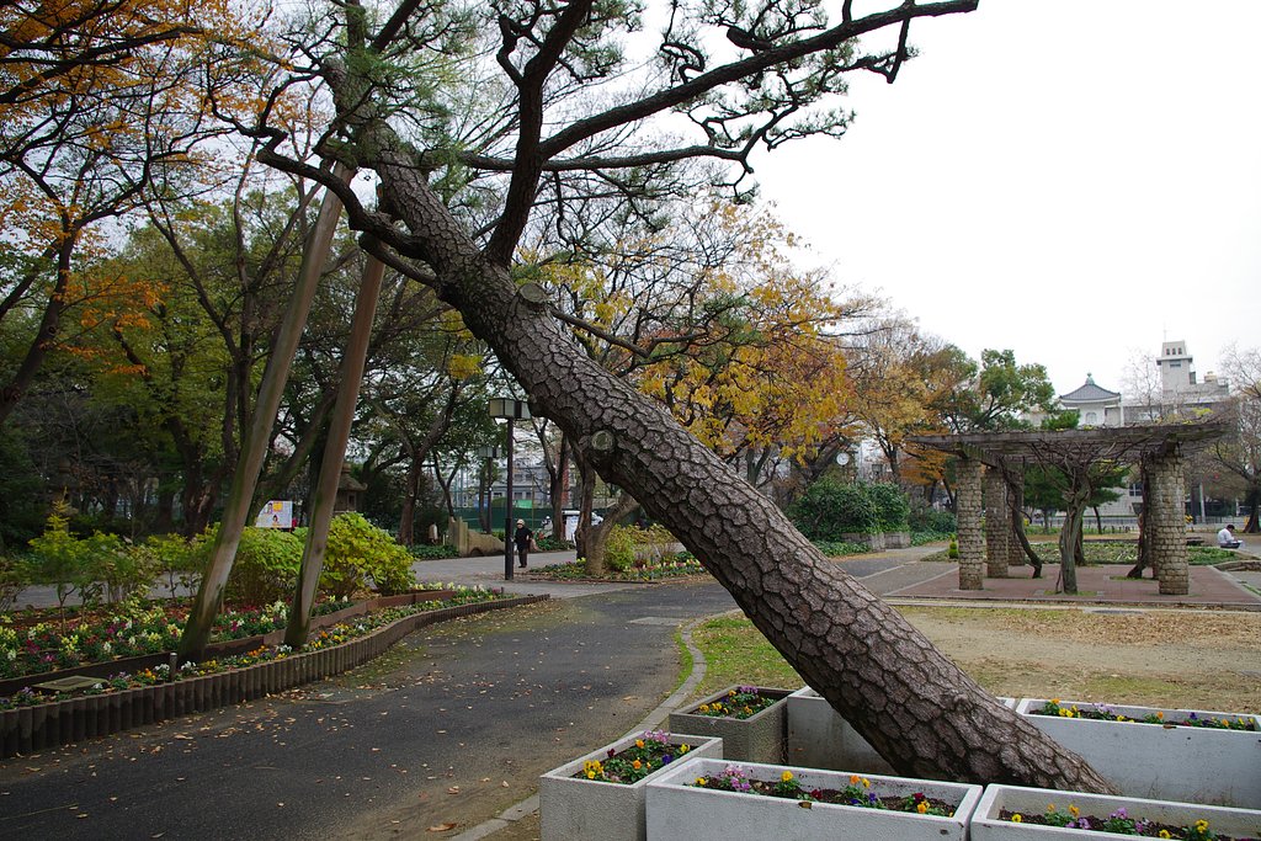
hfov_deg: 67.4
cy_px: 420
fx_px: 946
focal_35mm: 27
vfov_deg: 47.9
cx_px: 630
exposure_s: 1/50
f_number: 5
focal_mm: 18
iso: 80
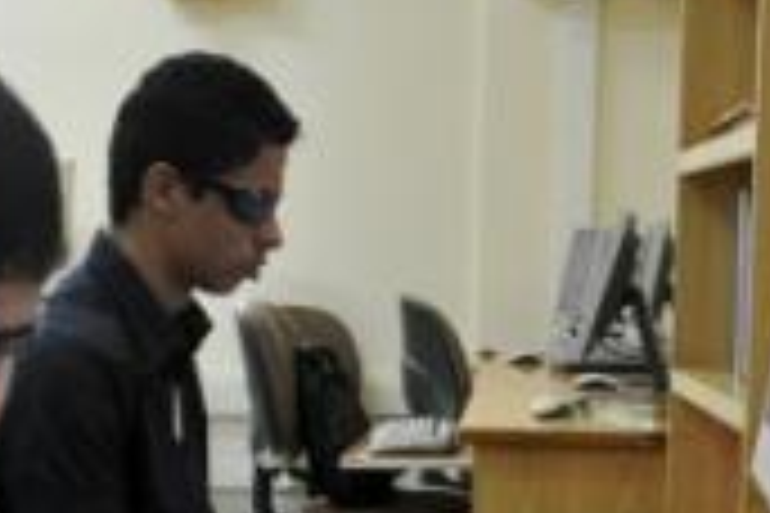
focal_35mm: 82
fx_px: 1760
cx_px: 437
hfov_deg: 24.7
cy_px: 468
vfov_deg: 16.4
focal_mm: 21
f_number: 3.8
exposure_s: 1/50
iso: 800
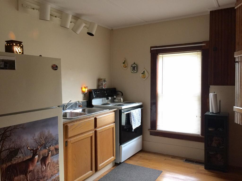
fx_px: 203
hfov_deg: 61.7
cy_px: 90
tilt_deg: -2.0
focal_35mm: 29
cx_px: 121
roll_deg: -0.4
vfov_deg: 48.2
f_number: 2.2
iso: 50
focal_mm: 4.15
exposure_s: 1/15
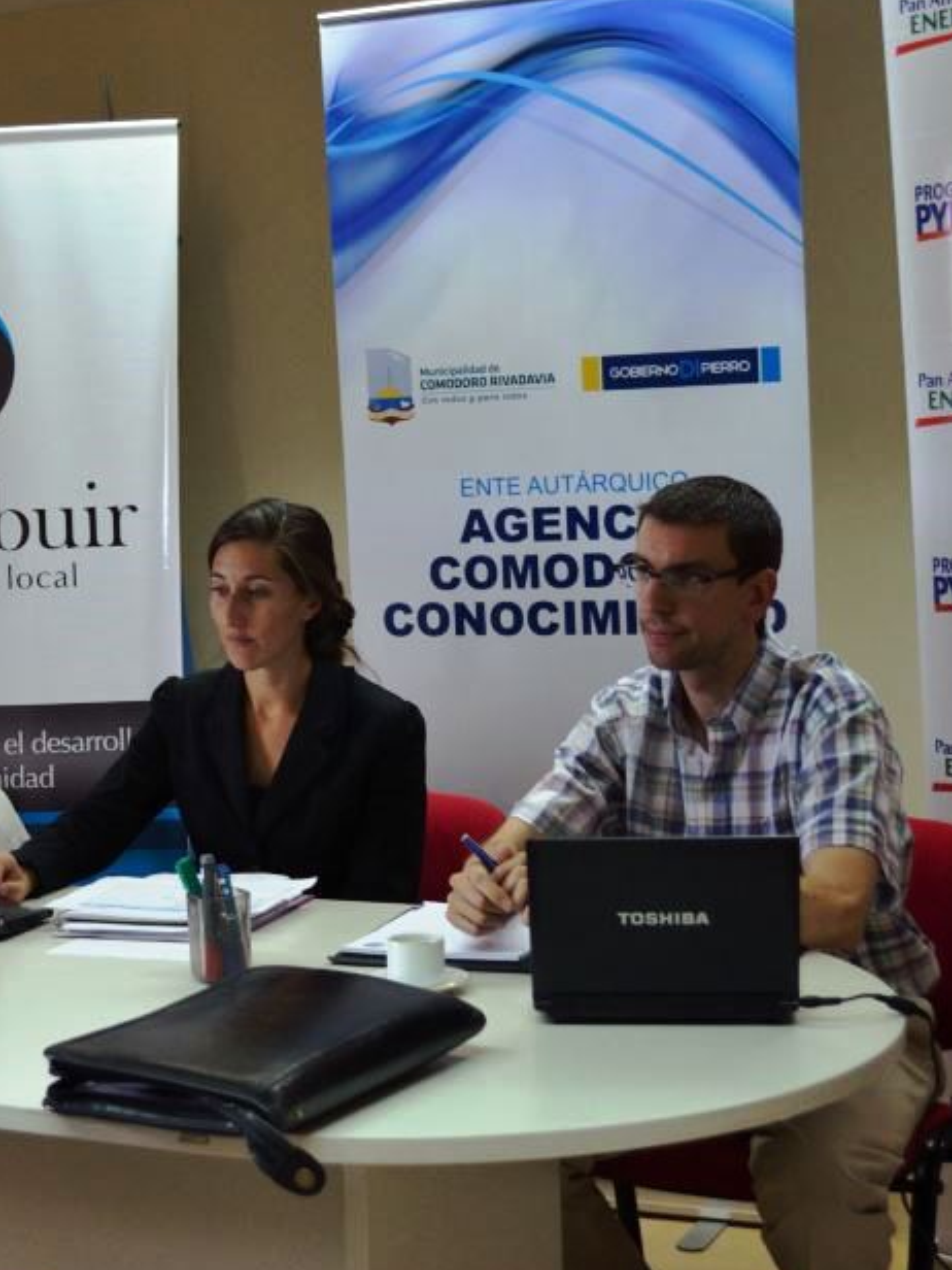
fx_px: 2457
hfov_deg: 21.6
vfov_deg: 29.0
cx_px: 157
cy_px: 608
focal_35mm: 67
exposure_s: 1/160
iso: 800
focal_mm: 28
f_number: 4.5
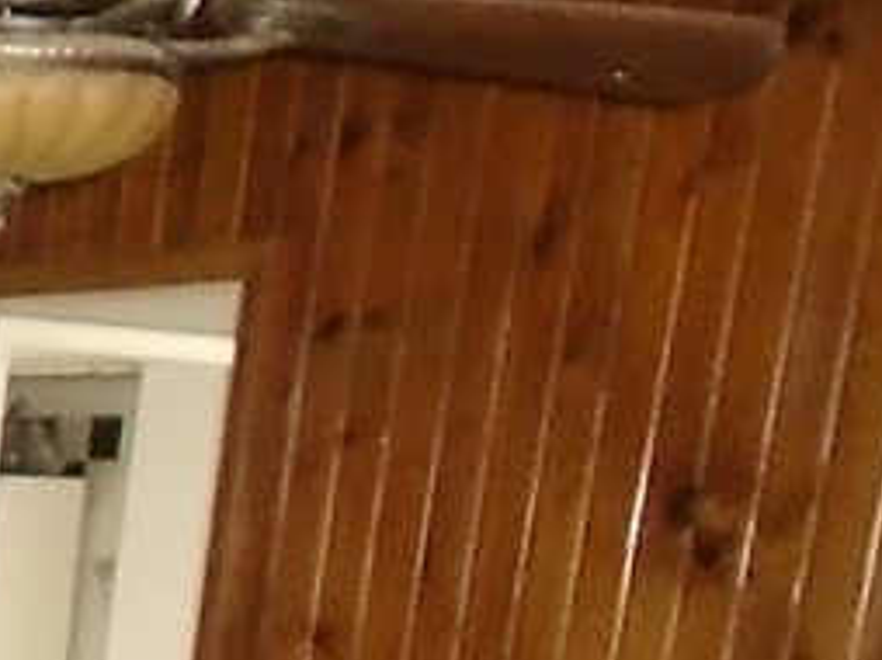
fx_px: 2673
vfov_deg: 12.6
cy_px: 1271
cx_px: -823
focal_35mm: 105
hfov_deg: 15.4
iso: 1250
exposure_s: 1/30
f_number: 3.2
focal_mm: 4.6
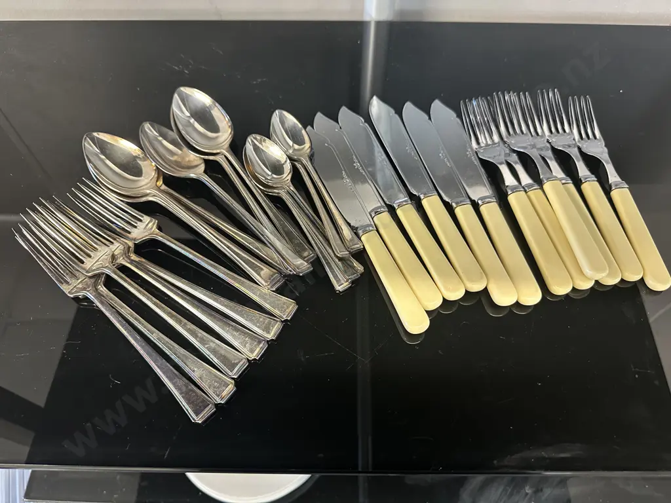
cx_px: 336
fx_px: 465
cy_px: 252
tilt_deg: -59.2
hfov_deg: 71.6
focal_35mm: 24
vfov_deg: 56.8
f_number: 1.78
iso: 400
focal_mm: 6.86
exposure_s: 1/50
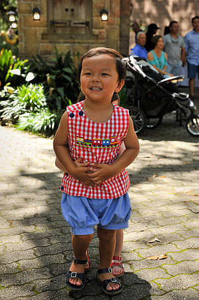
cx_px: 100
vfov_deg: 38.2
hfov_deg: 25.9
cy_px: 150
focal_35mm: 52
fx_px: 432
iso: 250
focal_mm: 52
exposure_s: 1/250
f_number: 5.6
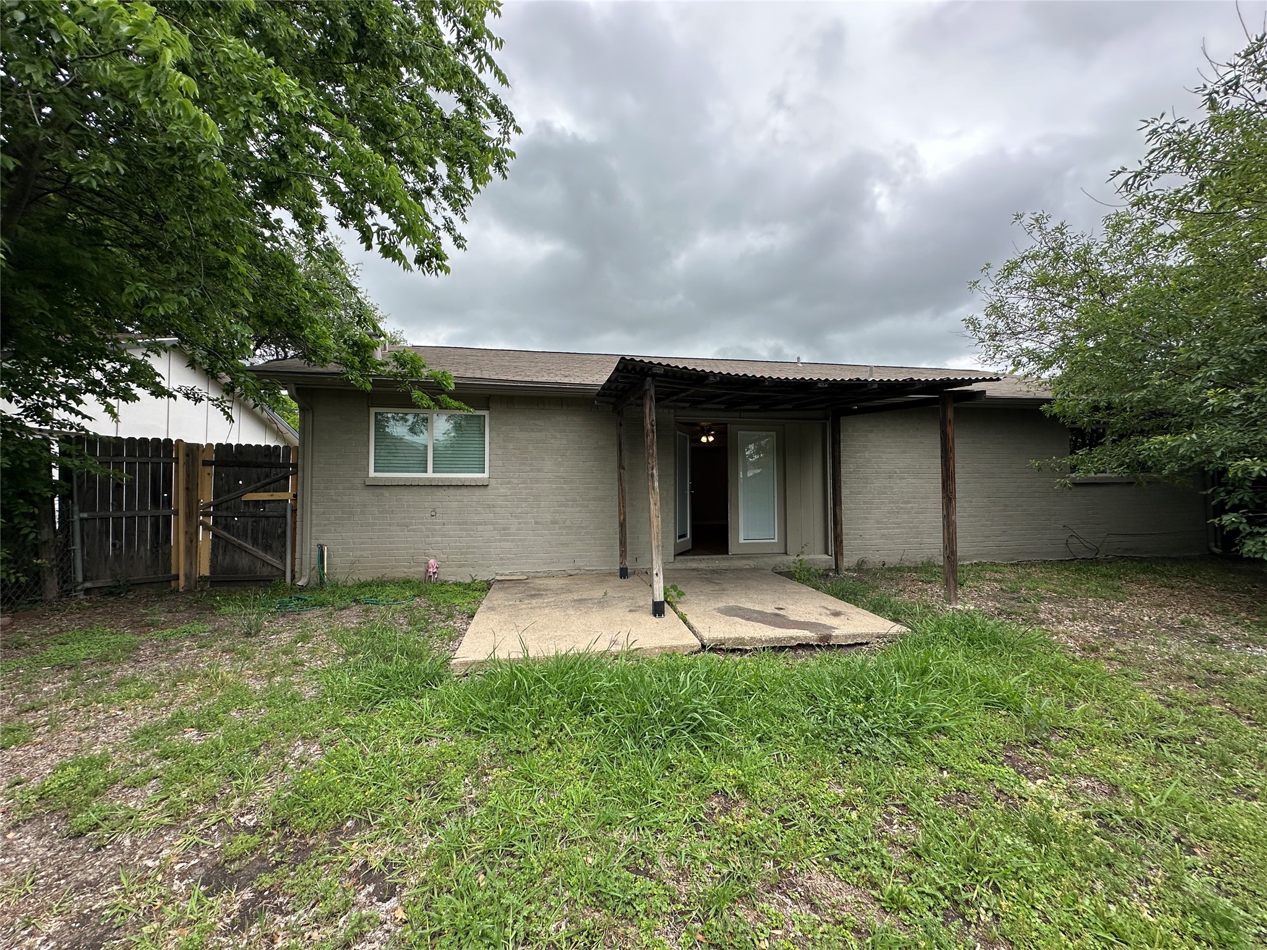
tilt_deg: +3.1
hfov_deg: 102.1
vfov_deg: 85.7
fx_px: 512
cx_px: 634
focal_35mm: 14
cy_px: 475
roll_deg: -0.1
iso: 40
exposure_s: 1/615
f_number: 2.2
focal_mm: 2.22
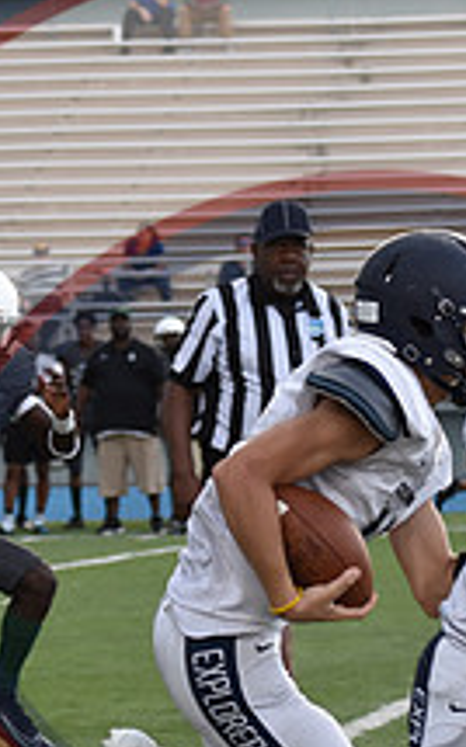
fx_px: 6882
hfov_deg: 3.9
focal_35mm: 338
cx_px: 365
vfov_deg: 6.2
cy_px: 547
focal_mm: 82
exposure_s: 1/1000
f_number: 4.8
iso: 640
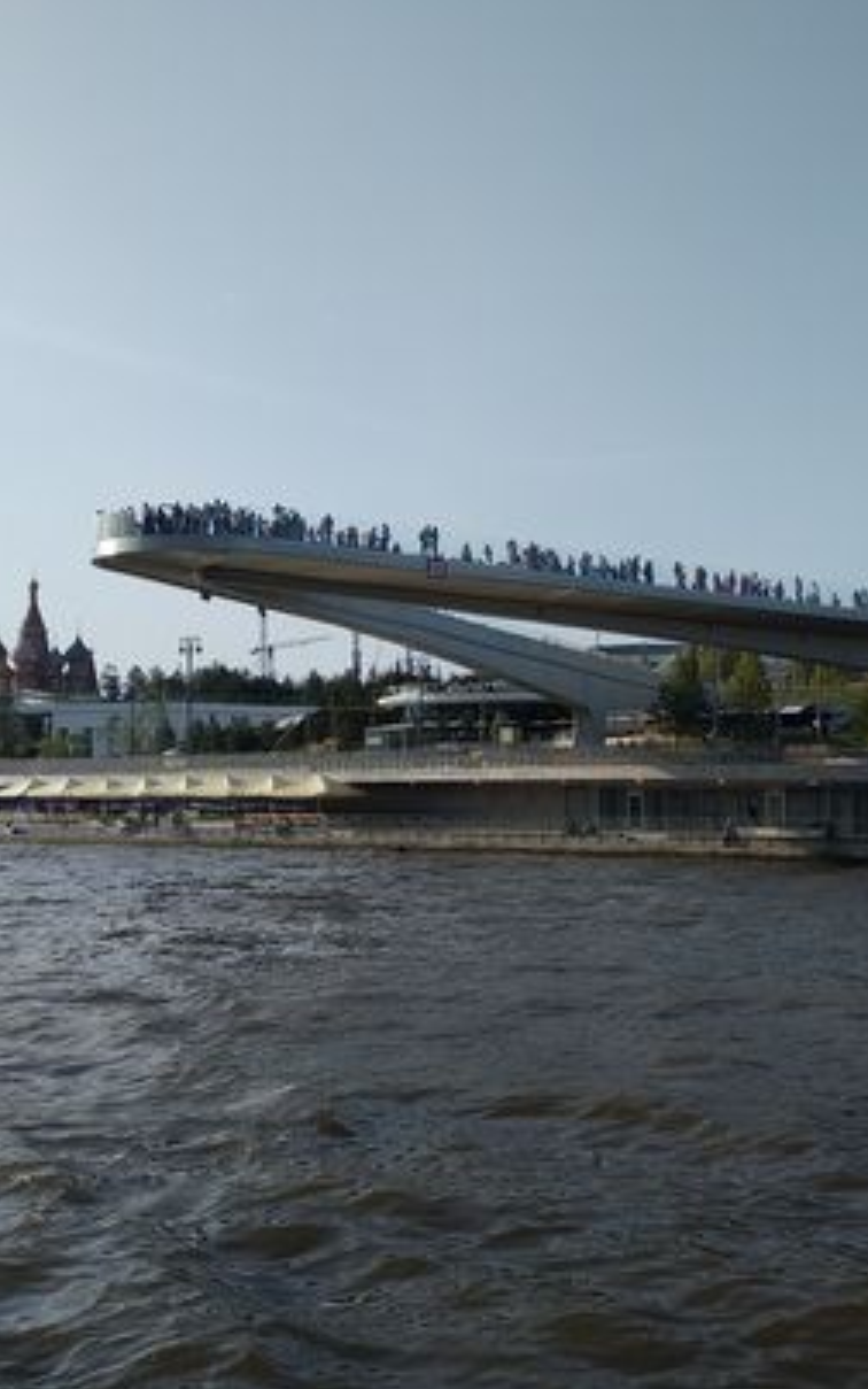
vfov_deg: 48.2
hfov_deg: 31.0
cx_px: 579
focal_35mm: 41
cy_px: 682
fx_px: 1551
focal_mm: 3.81
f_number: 2.2
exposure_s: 1/1141
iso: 100
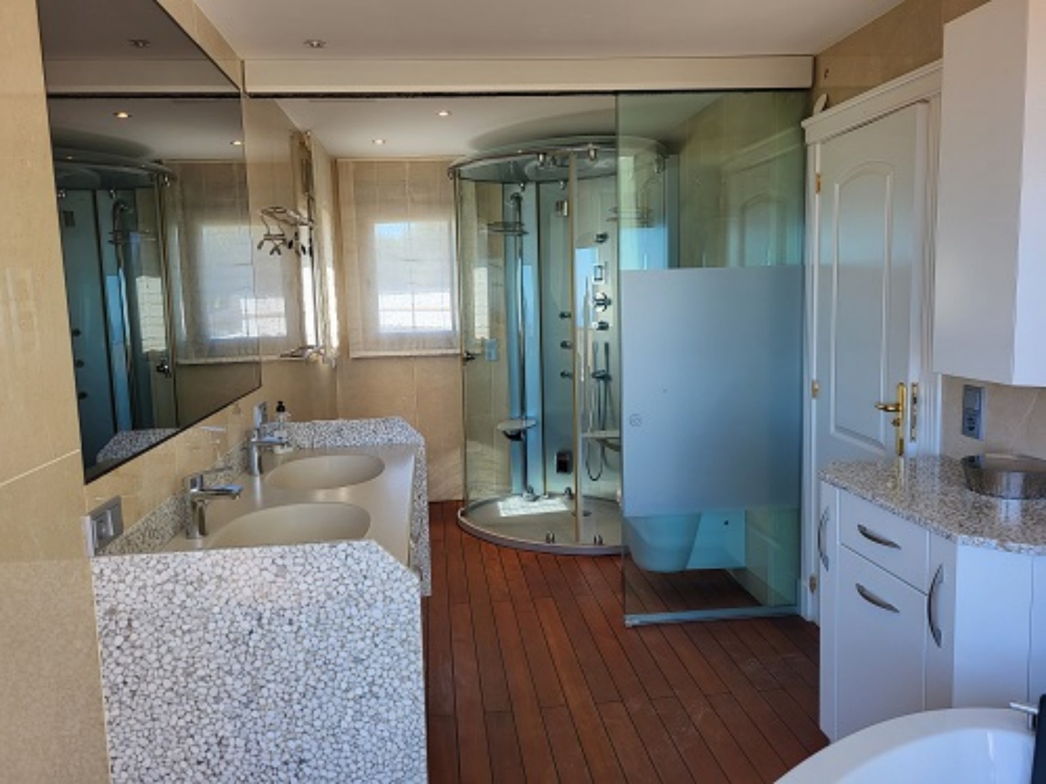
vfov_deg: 53.1
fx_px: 786
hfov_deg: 67.3
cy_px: 392
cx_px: 523
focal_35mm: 26
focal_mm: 5.4
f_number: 1.8
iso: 40
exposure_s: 1/158
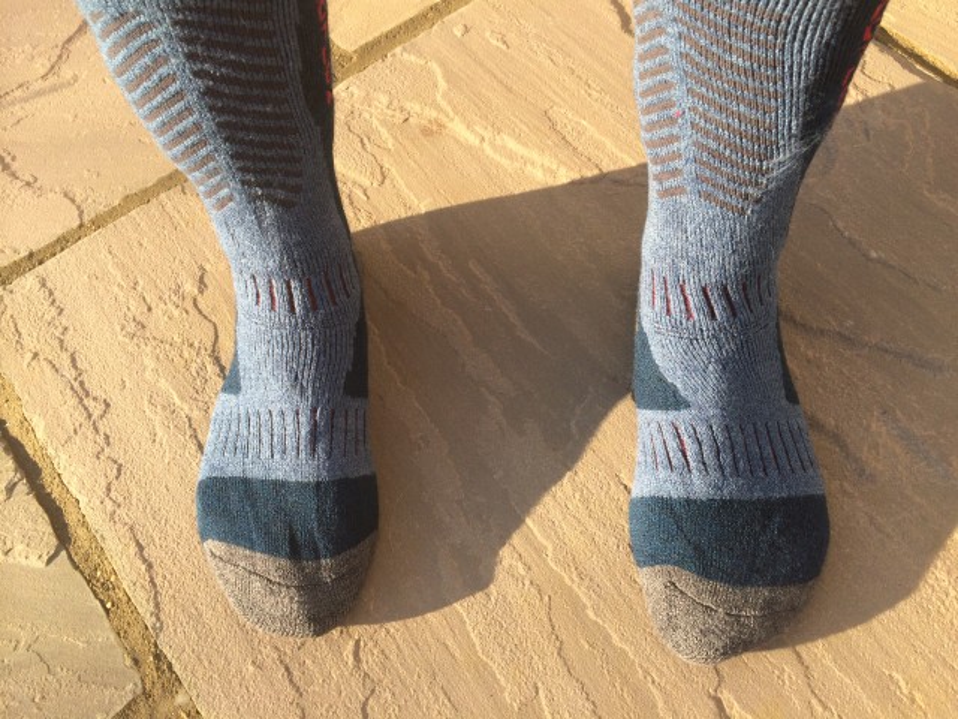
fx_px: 830
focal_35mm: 30
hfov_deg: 60.0
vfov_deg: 46.8
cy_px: 360
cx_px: 479
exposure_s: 1/500
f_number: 2.2
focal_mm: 4.12
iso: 32
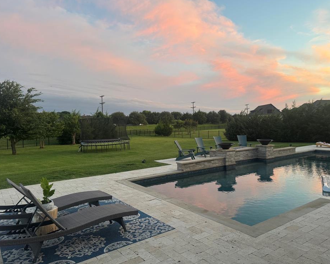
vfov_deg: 54.9
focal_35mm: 26
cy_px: 135
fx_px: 254
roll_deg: +0.8
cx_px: 178
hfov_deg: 65.9
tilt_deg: -4.3
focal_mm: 6.76
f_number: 1.78
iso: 200
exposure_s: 1/96
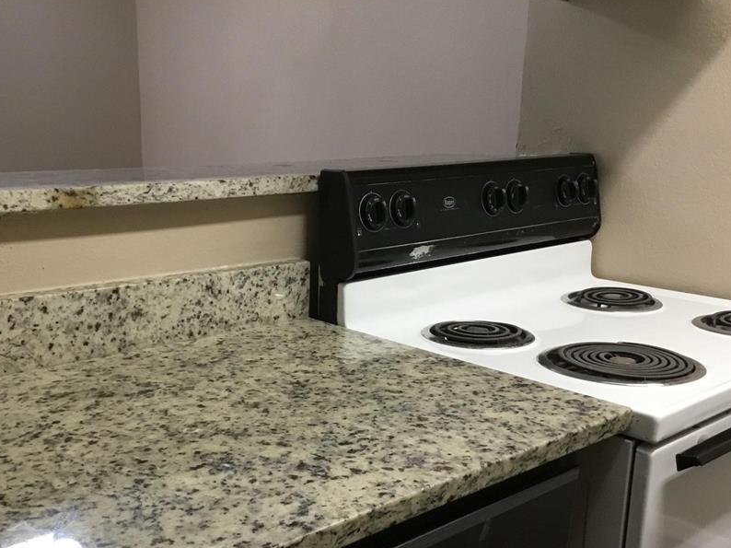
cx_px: 287
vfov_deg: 35.7
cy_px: 343
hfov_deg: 46.5
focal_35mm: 40
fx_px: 844
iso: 125
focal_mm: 3.3
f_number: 2.4
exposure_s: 1/30
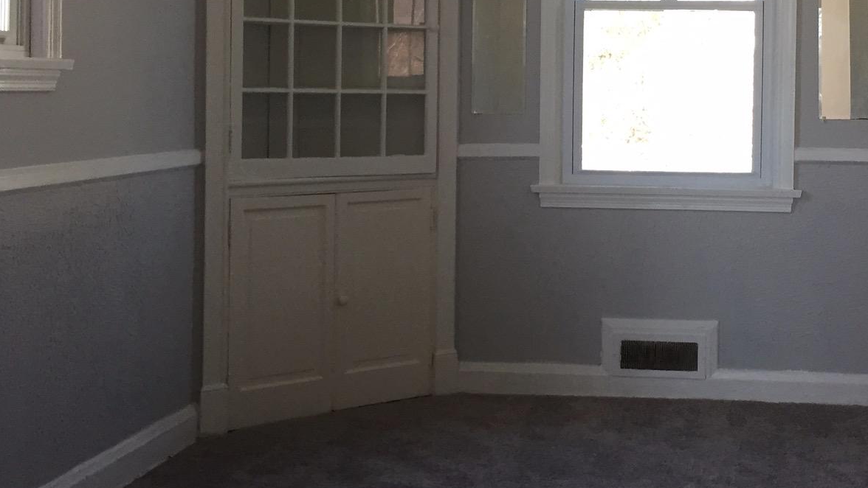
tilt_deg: -0.8
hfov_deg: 37.1
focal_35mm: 55
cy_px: 86
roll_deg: -0.1
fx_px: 1266
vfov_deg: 21.5
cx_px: 624
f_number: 2.2
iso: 50
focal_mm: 4.15
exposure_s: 1/30
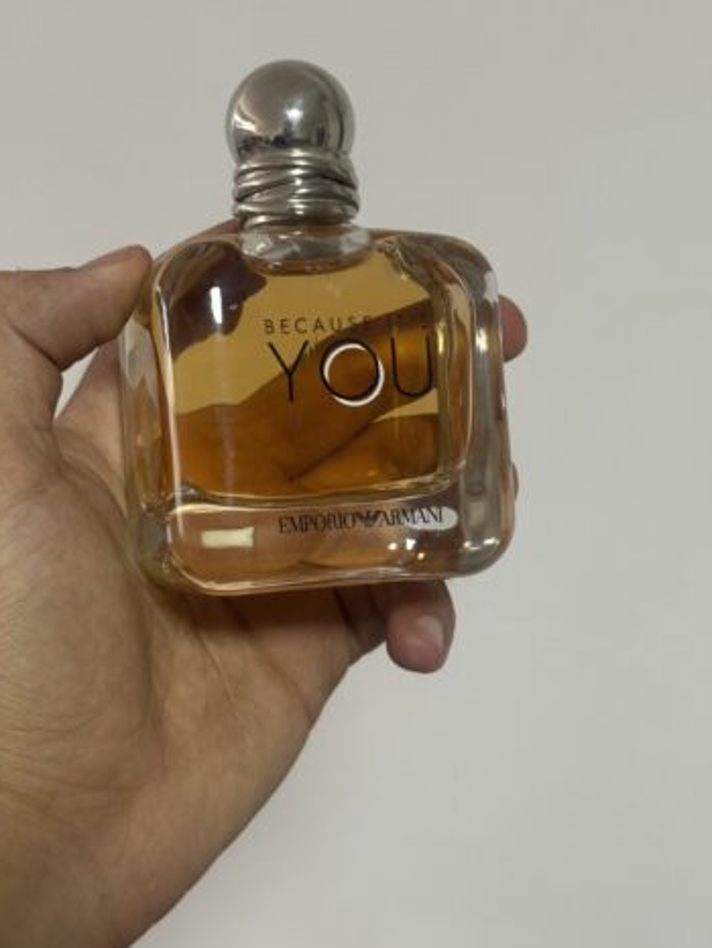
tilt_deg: -16.2
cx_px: 317
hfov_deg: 24.8
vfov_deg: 32.6
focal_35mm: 59
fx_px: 1617
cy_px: 388
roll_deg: -1.5
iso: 80
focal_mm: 6.76
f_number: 1.78
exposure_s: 1/50
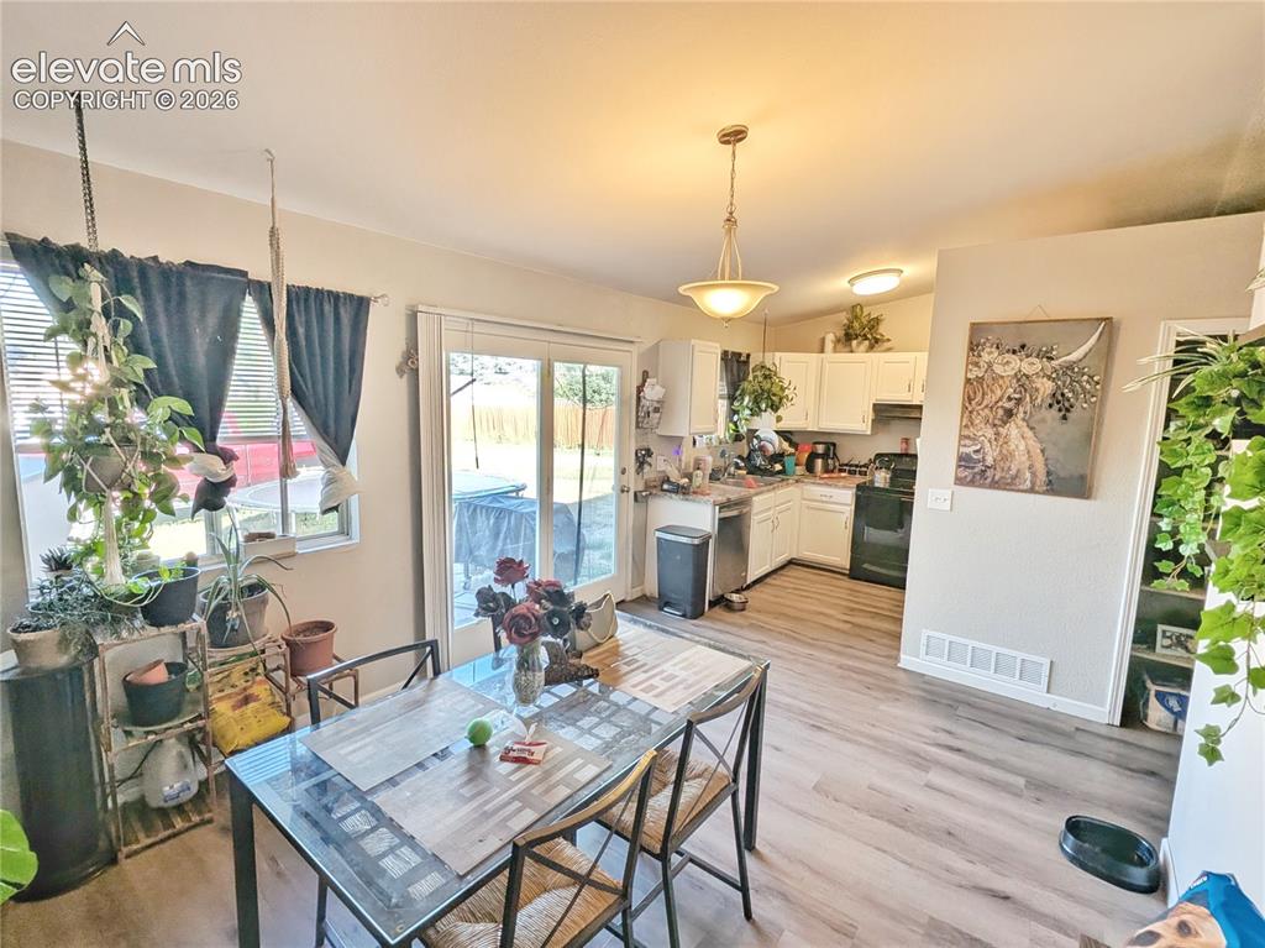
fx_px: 584
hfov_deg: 94.5
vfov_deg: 78.1
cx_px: 632
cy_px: 474
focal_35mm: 16
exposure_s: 1/112
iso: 41
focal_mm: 2.22
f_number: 2.2
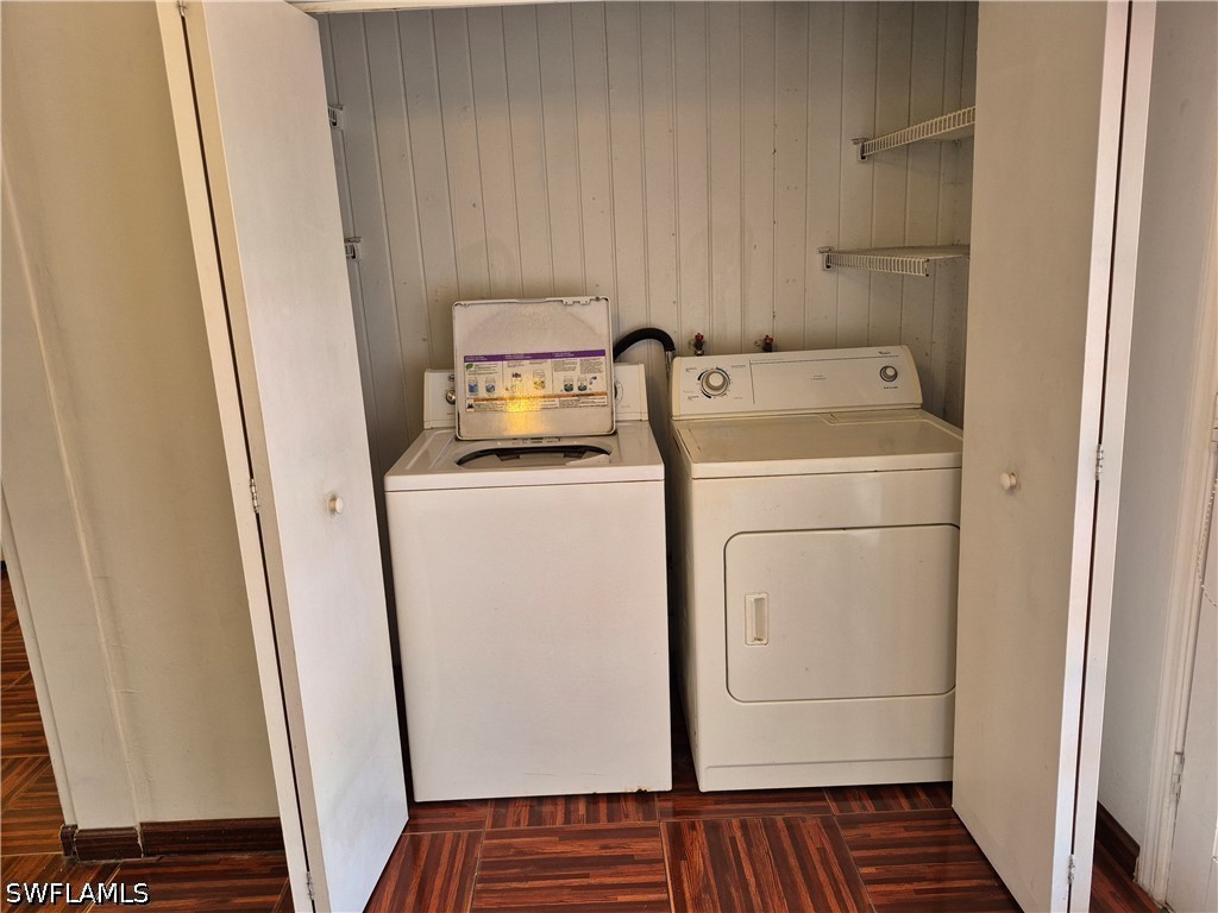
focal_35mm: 23
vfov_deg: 58.9
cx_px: 609
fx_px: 809
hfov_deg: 73.9
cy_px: 456
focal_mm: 5.4
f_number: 1.8
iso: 250
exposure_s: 1/120
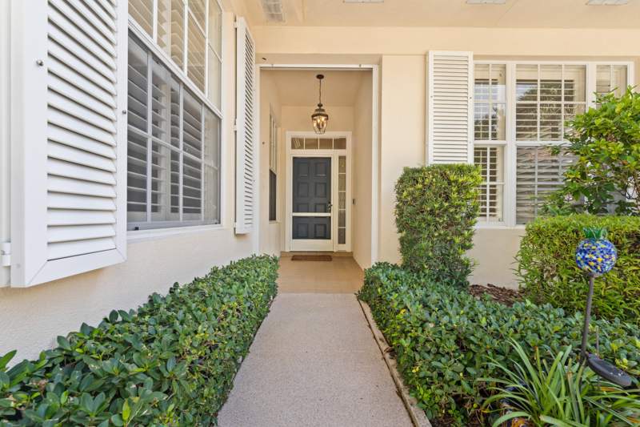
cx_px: 320
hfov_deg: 104.3
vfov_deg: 81.2
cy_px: 214
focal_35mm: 14
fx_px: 249
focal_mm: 14
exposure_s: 1/25
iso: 250
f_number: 9
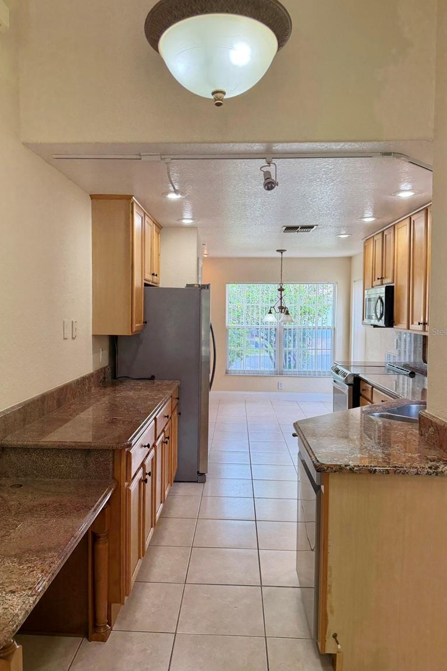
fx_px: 484
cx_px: 211
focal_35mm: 26
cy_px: 331
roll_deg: -1.2
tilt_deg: -2.7
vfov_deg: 69.4
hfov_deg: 49.5
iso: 160
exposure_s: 1/210
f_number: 1.78
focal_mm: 6.76
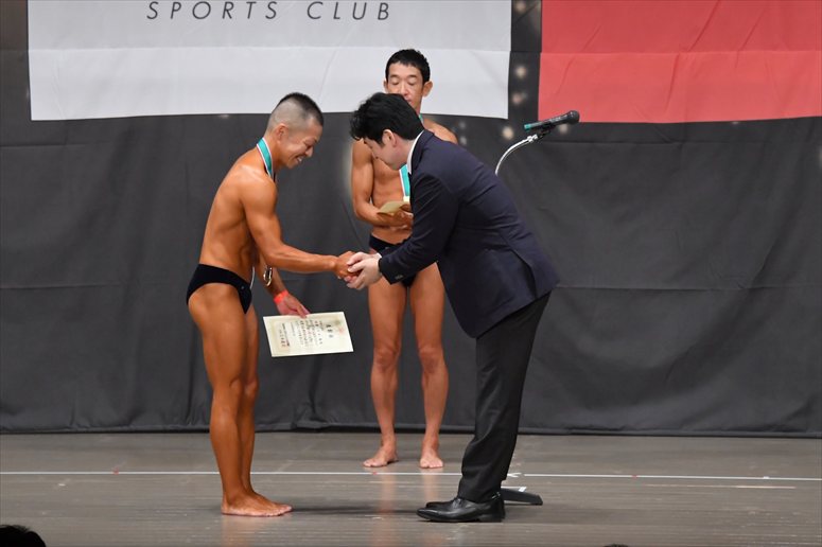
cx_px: 411
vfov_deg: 6.8
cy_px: 274
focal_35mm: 202
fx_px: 4610
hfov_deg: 10.2
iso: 5000
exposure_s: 1/400
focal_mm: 135
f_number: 5.6
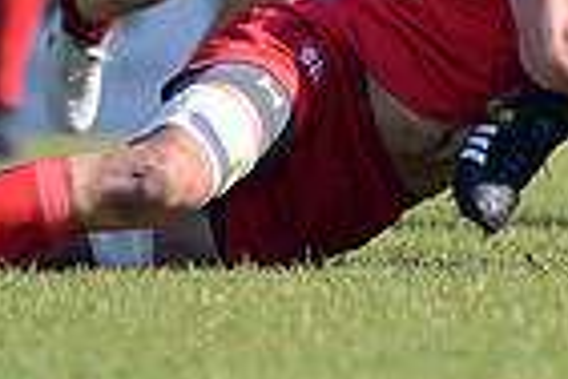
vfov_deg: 0.8
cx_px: 818
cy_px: -288
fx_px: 27183
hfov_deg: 1.2
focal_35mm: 1723
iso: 400
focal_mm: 420
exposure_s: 1/1600
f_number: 4
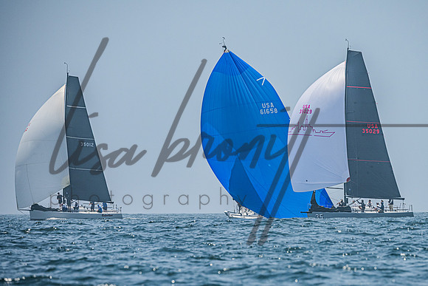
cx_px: 273
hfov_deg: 5.4
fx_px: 4499
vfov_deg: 3.6
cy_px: 168
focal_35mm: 378
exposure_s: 1/5000
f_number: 6.3
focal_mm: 290
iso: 400
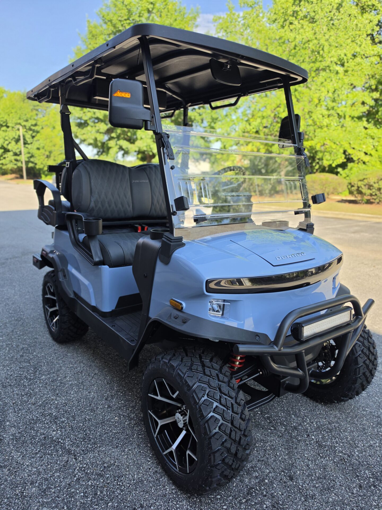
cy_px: 255
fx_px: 338
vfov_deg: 73.9
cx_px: 191
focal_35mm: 23
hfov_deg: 58.9
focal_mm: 6.5
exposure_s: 1/2128
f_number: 1.4
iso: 64
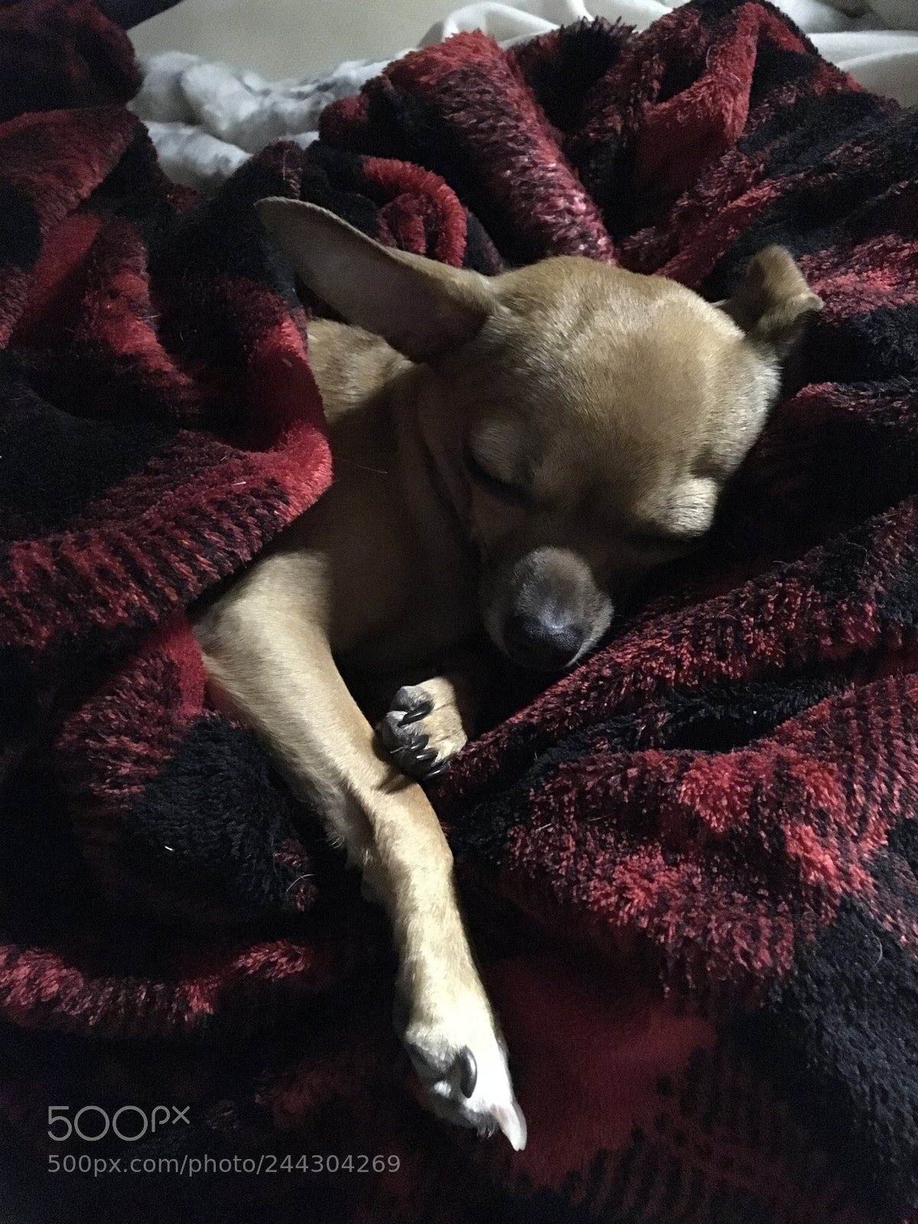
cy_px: 612
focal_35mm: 29
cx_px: 459
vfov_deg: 61.7
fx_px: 1025
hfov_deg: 48.2
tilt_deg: -56.4
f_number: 2.2
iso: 2000
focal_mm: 4.15
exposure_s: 1/15
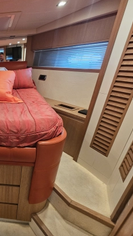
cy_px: 118
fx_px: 119
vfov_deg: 89.5
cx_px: -22
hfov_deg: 41.9
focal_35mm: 19
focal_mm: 2.2
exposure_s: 1/40
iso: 320
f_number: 2.2
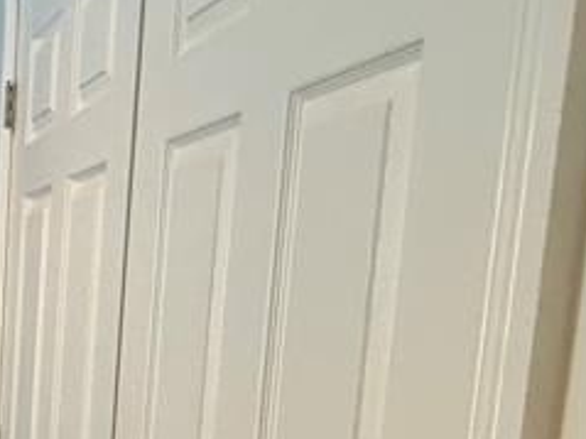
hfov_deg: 21.1
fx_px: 1015
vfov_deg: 23.3
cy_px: 444
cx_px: -478
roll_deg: +1.3
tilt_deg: -7.5
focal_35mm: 60
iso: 320
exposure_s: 1/120
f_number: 2.2
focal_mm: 2.22
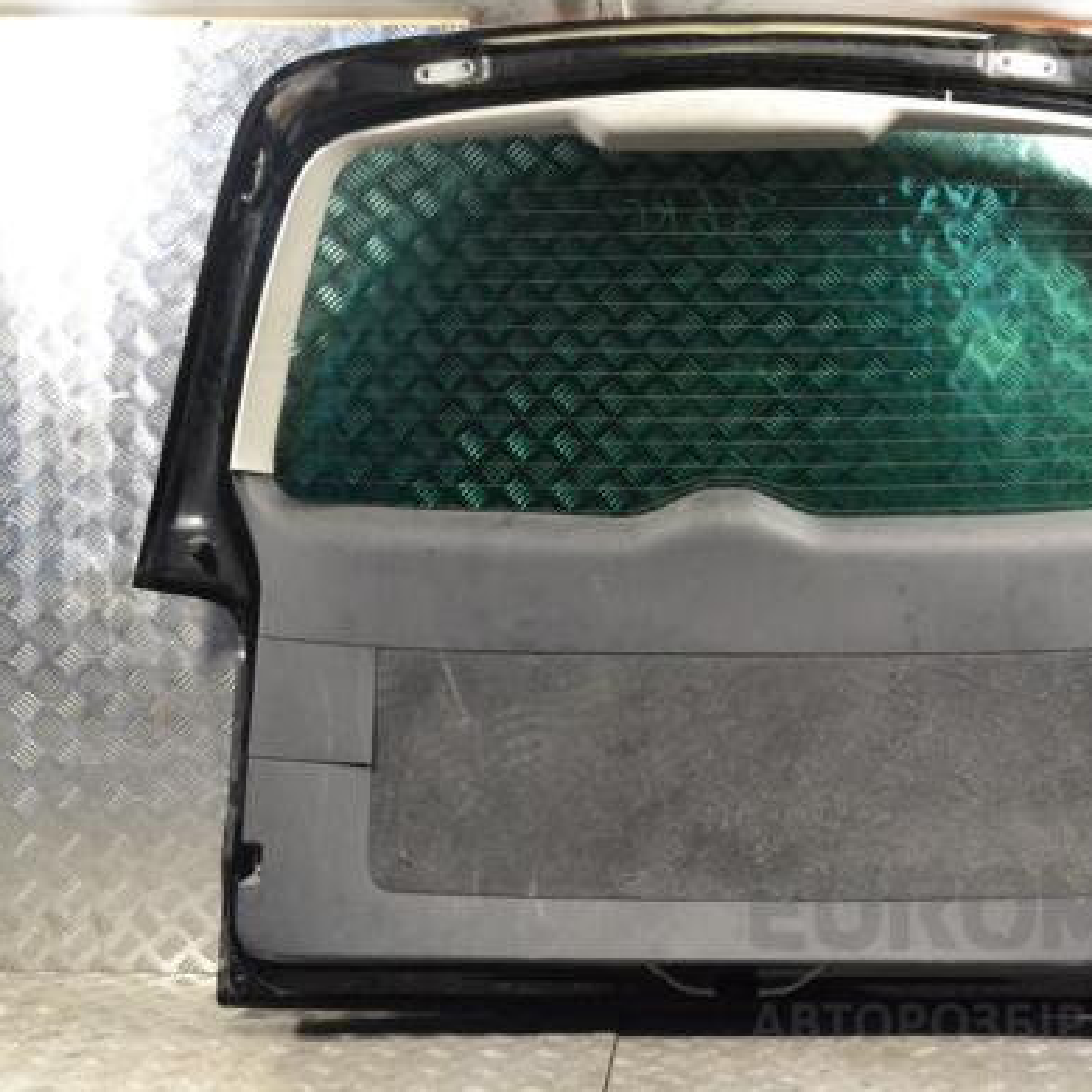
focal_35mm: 51
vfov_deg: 33.4
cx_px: 697
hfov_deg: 33.2
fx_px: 1820
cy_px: 535
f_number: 7.1
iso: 3200
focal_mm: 26
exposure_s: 1/200
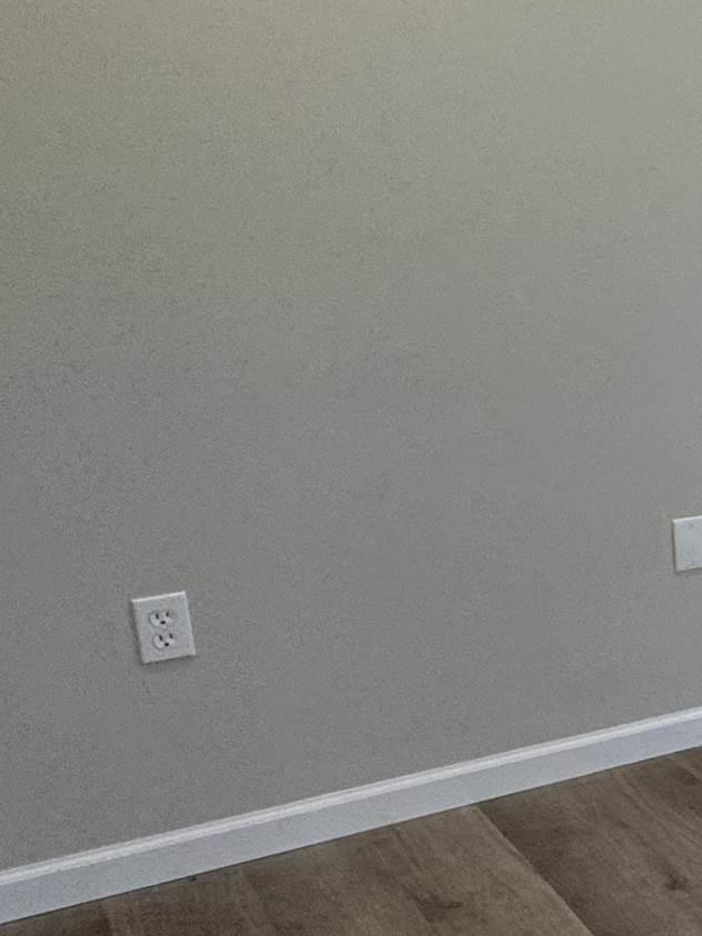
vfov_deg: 37.5
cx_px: 1413
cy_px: 440
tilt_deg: -11.1
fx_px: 1379
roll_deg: -1.9
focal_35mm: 51
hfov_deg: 18.4
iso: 100
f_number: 2.2
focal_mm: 2.22
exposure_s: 1/120
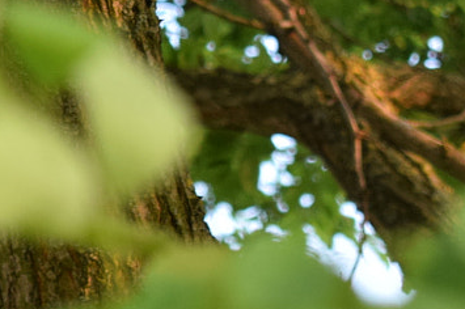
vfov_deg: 3.7
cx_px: -307
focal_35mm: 372
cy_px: 220
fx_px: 4804
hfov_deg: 5.5
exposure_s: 1/100
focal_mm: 55
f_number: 5.6
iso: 500
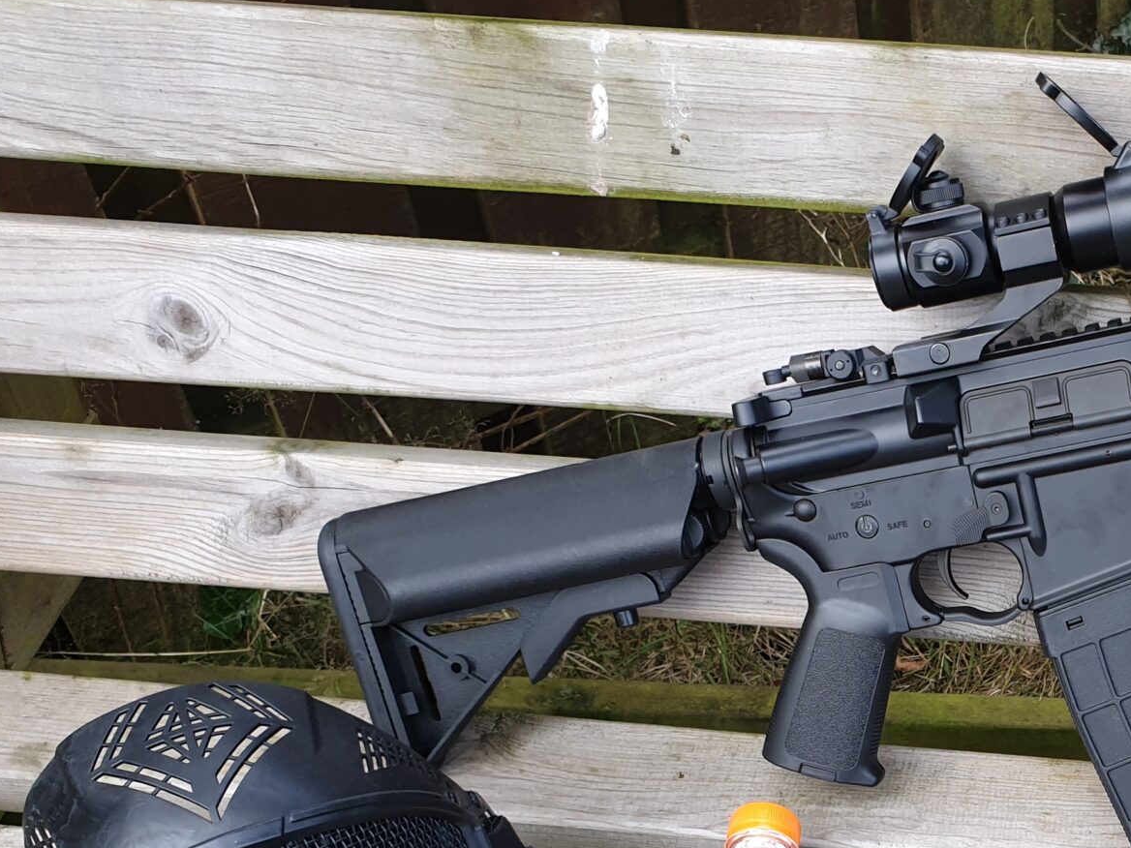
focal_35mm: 57
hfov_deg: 31.2
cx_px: 1141
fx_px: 1862
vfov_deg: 24.6
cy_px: 825
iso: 64
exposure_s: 1/50
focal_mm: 4.3
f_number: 2.4
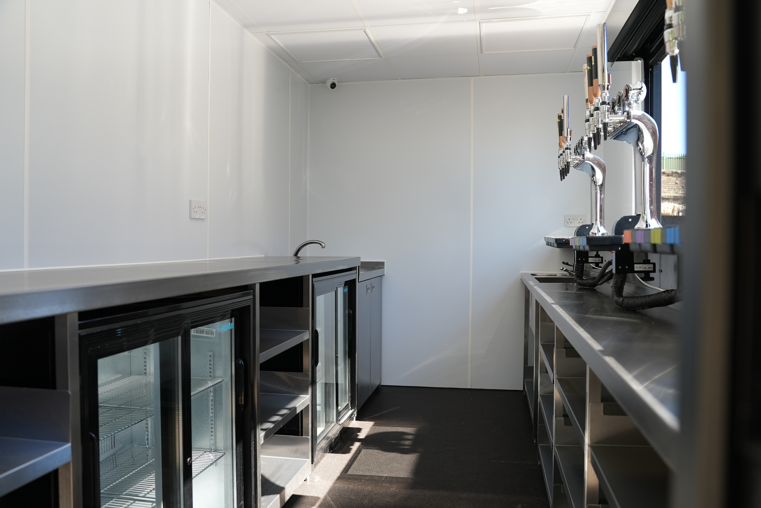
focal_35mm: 28
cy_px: 254
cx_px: 380
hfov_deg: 65.4
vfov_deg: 46.5
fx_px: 592
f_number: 4
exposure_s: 1/160
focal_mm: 28
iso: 500
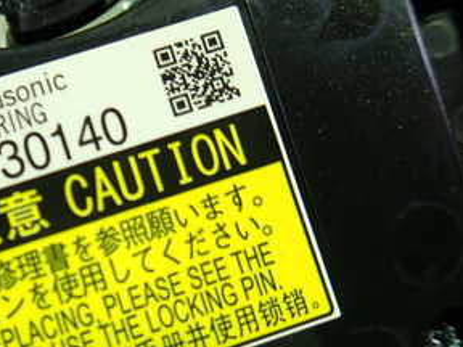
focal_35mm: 52
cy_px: 233
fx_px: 696
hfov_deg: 35.4
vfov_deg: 27.8
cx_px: 80
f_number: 2
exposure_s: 1/40
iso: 200
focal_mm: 4.5
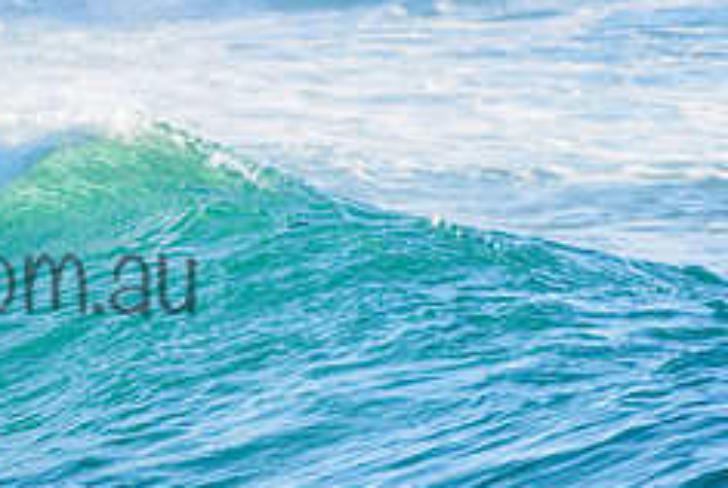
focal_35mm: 1505
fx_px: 30472
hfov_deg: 1.4
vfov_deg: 0.9
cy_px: 245
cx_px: -319
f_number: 5.6
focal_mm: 500
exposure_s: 1/2000
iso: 280
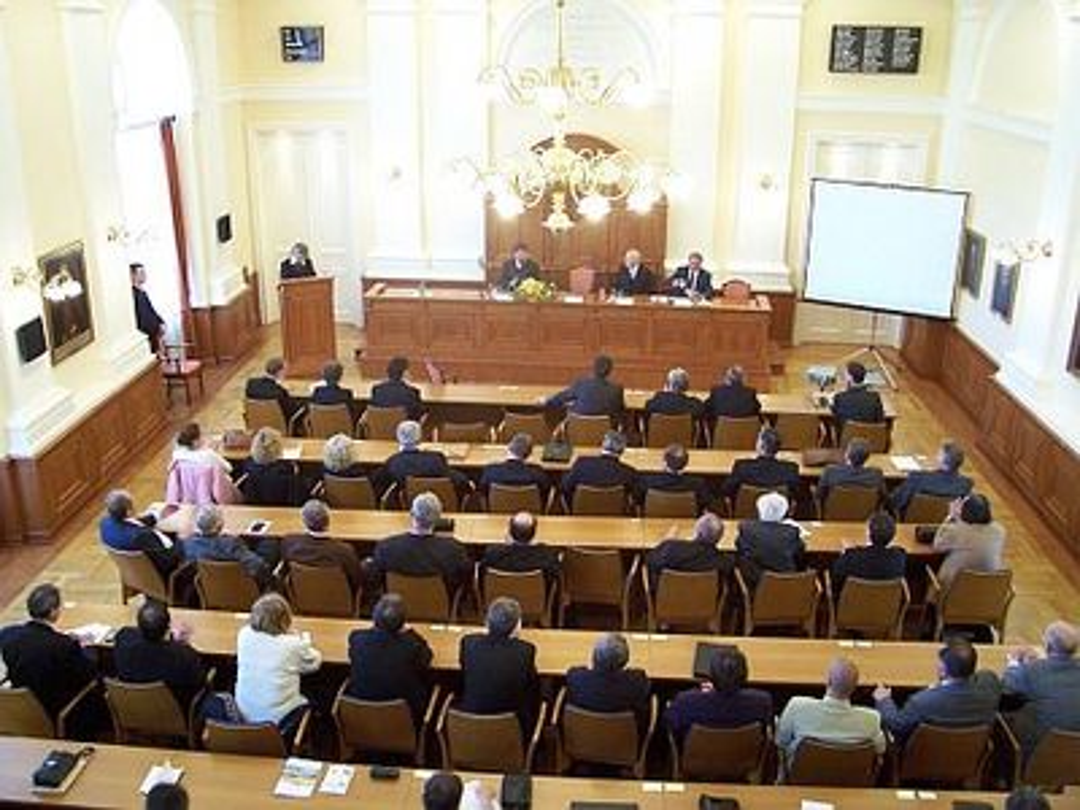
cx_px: 540
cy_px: 405
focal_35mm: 34
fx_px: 1061
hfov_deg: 54.0
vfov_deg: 41.8
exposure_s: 1/15
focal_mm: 5.6
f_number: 2.7
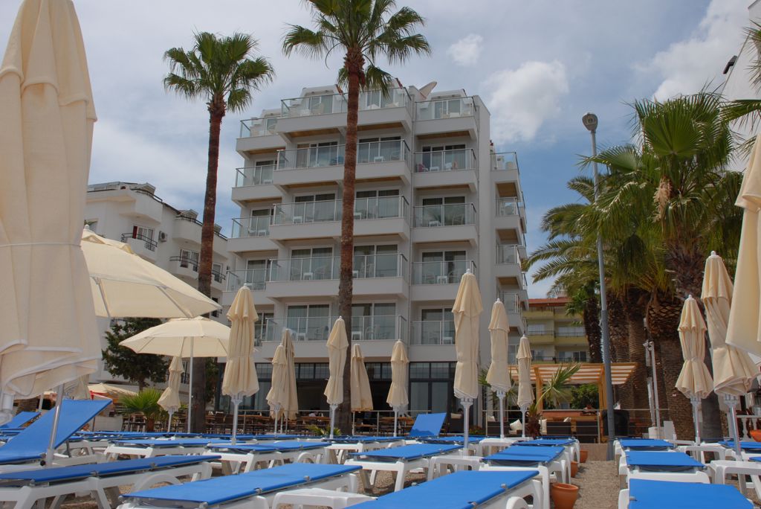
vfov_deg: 40.0
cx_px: 380
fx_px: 698
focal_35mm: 33
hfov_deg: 57.2
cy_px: 254
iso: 100
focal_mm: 22
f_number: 9
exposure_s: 1/250
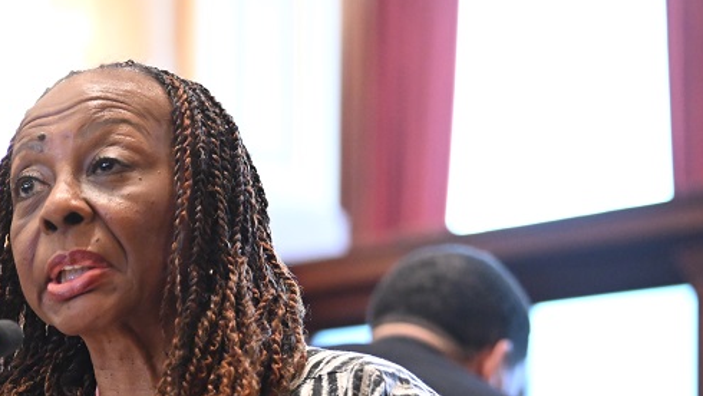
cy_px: 558
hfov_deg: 10.6
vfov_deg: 6.0
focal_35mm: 200
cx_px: -95
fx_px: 3729
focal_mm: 78
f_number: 2.8
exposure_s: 1/160
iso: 3200
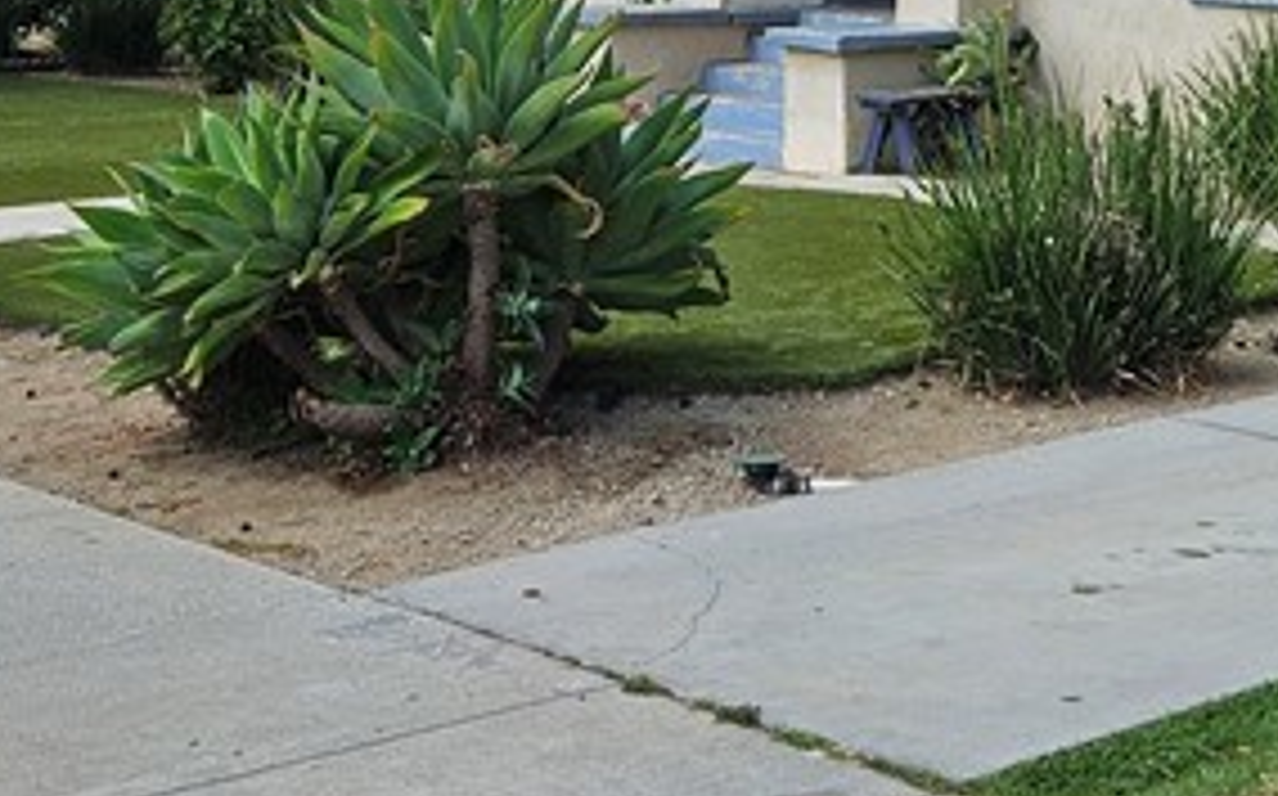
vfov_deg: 14.0
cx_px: 1089
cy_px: -351
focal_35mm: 88
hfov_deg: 23.1
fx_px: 3063
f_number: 1.8
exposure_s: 1/2404
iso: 25
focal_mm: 5.4
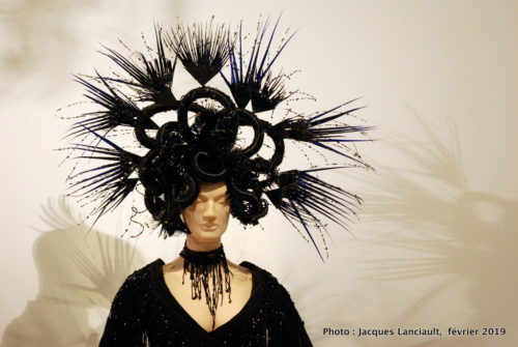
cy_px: 174
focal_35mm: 75
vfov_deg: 18.2
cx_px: 259
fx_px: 1081
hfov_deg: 27.0
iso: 1250
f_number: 4.5
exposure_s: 1/30
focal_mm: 50
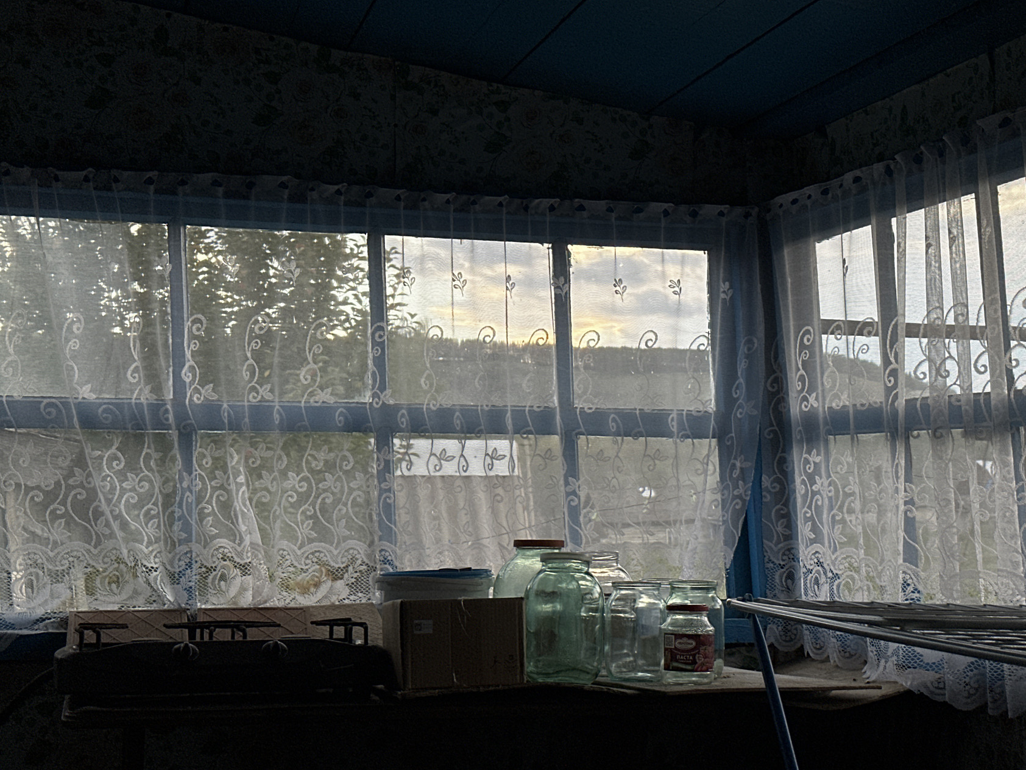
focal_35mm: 57
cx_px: 576
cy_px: 412
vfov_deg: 25.7
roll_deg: +3.2
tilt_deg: +2.7
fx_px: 1689
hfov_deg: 33.7
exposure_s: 1/430
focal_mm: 6.86
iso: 64
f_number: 1.78
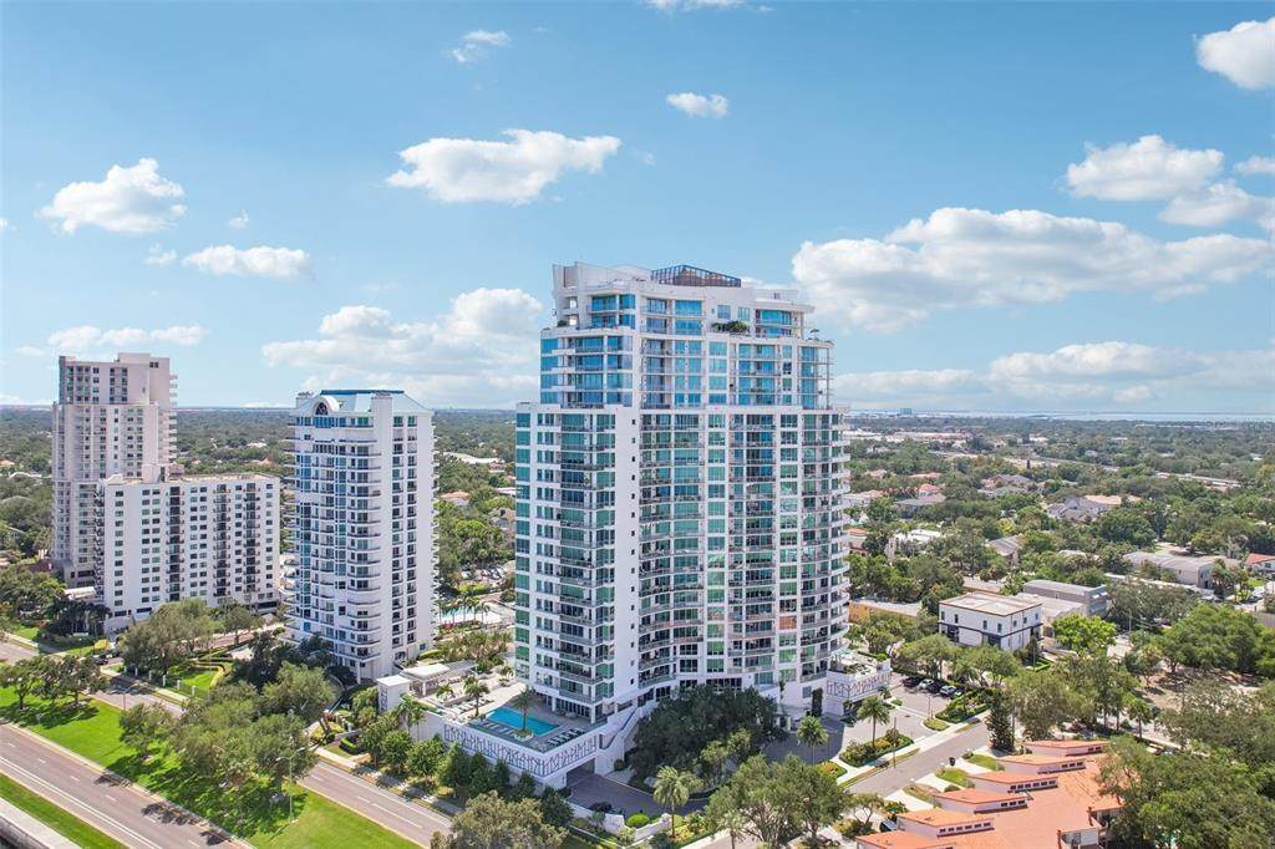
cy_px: 424
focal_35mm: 22
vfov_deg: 57.2
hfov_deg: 78.6
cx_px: 638
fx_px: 779
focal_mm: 8.4
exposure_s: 1/1500
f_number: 2.8
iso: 400
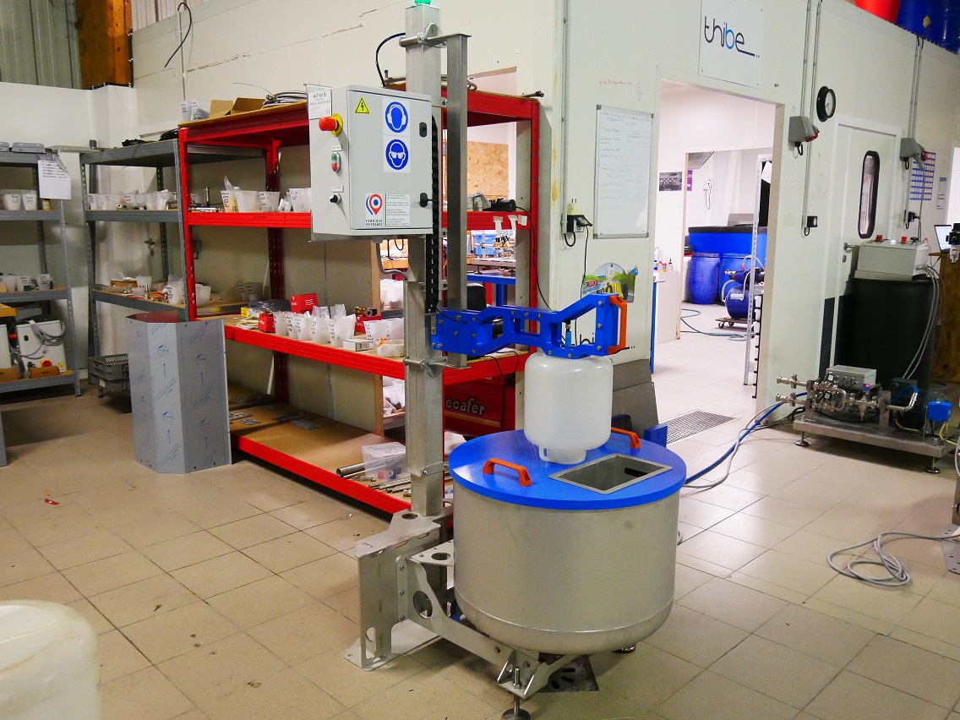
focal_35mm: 30
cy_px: 360
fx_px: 832
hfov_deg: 60.0
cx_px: 480
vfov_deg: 46.8
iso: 3200
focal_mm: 15
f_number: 4.5
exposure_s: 1/50
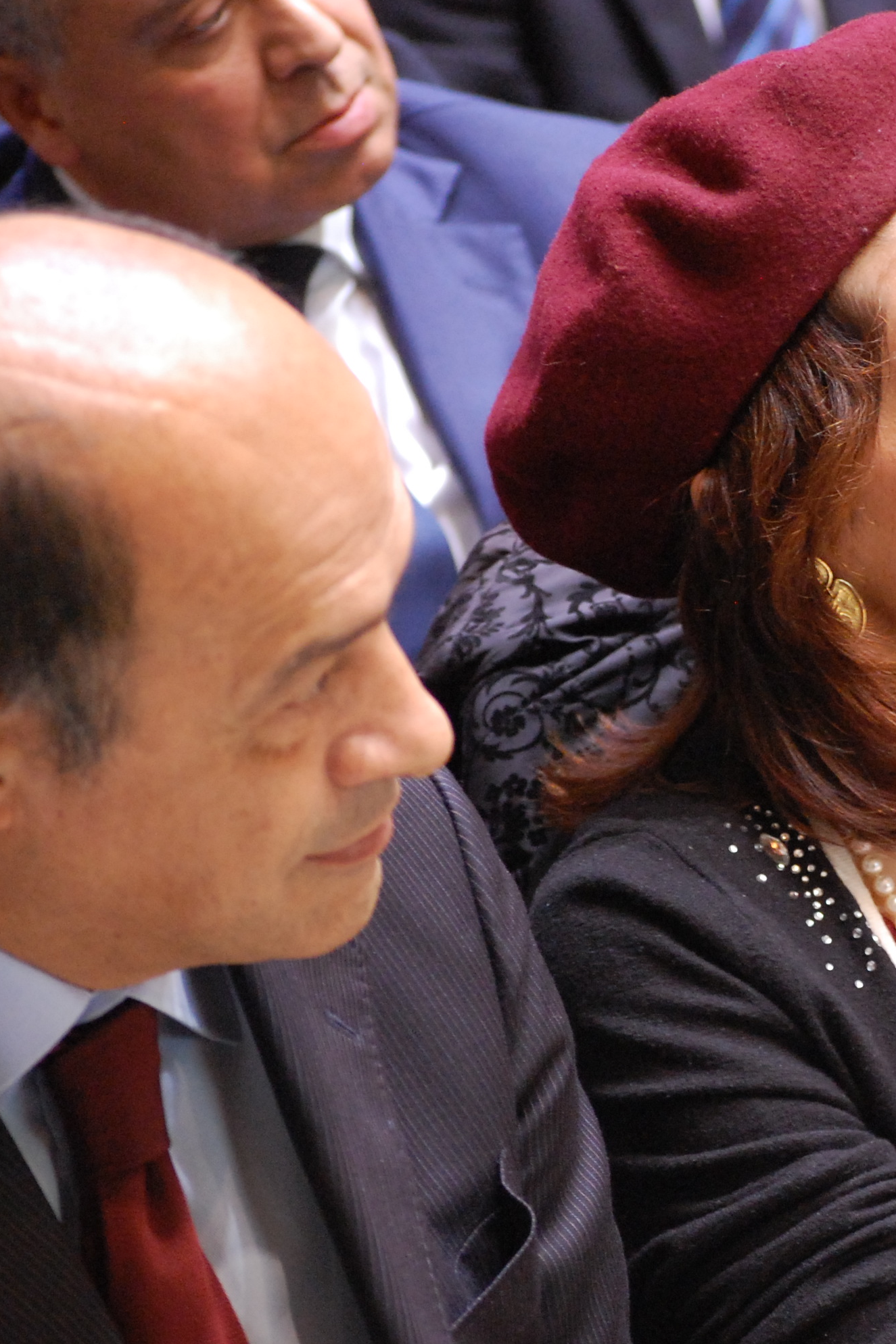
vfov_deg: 10.7
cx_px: 809
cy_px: 674
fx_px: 7197
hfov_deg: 7.1
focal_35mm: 193
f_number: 4.5
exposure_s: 1/20
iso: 1600
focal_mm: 85
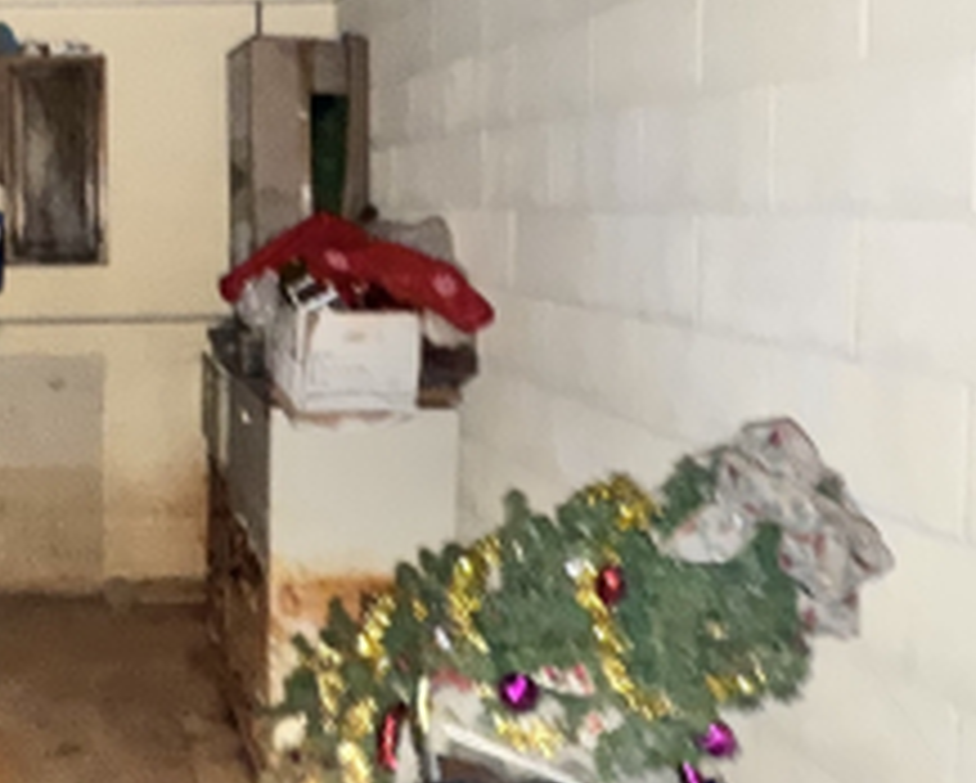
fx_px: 1214
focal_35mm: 42
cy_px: 288
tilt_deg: -4.0
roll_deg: +0.5
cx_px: 38
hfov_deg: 39.5
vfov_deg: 35.5
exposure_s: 1/16
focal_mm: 2.22
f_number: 2.2
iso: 800
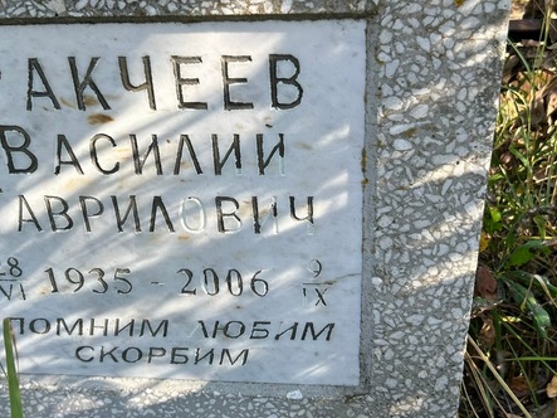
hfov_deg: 40.3
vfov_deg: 30.9
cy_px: 194
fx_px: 756
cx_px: 231
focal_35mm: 47
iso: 50
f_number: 1.5
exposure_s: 1/539
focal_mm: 5.7
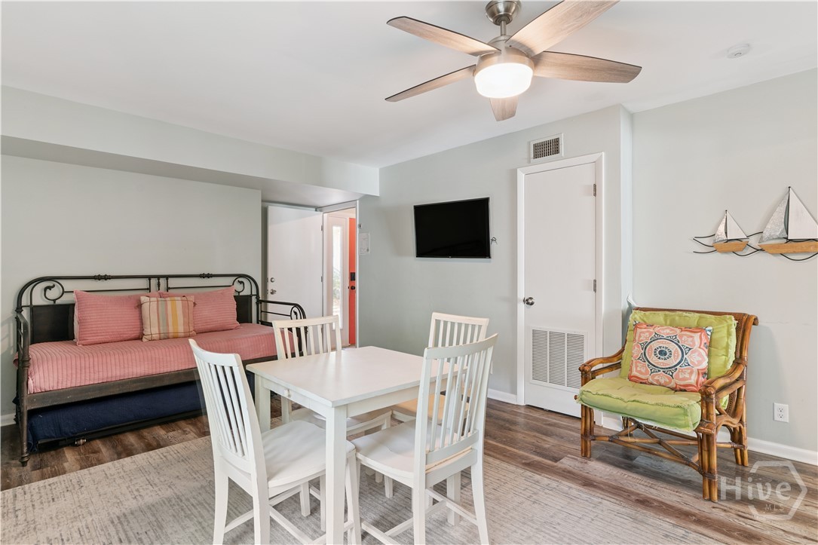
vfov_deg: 64.5
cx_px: 409
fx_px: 432
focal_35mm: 19
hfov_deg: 86.9
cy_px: 272
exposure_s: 1/2
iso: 250
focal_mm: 19
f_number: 8
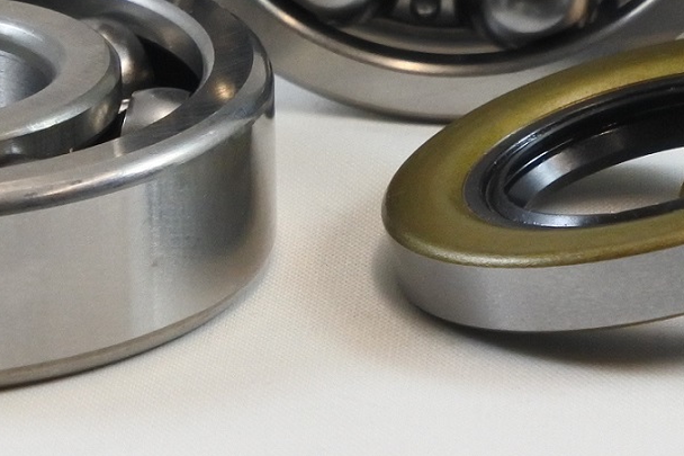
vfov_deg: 5.6
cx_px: 418
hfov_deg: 8.5
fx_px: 4615
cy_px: -43
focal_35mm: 243
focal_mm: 30
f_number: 5.6
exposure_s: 1/125
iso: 720
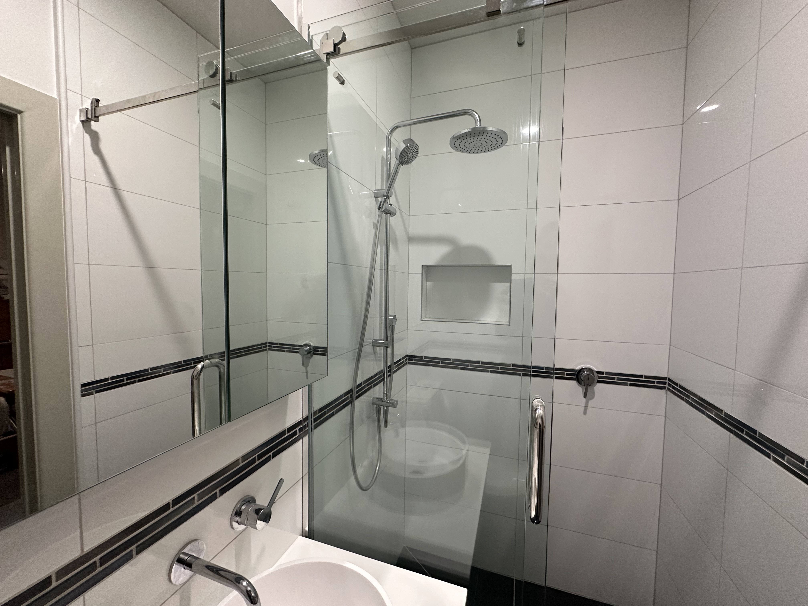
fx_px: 327
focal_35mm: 14
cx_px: 404
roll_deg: -0.8
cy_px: 303
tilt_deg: -3.3
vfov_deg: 85.7
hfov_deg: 102.1
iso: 250
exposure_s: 1/100
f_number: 2.2
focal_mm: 2.22
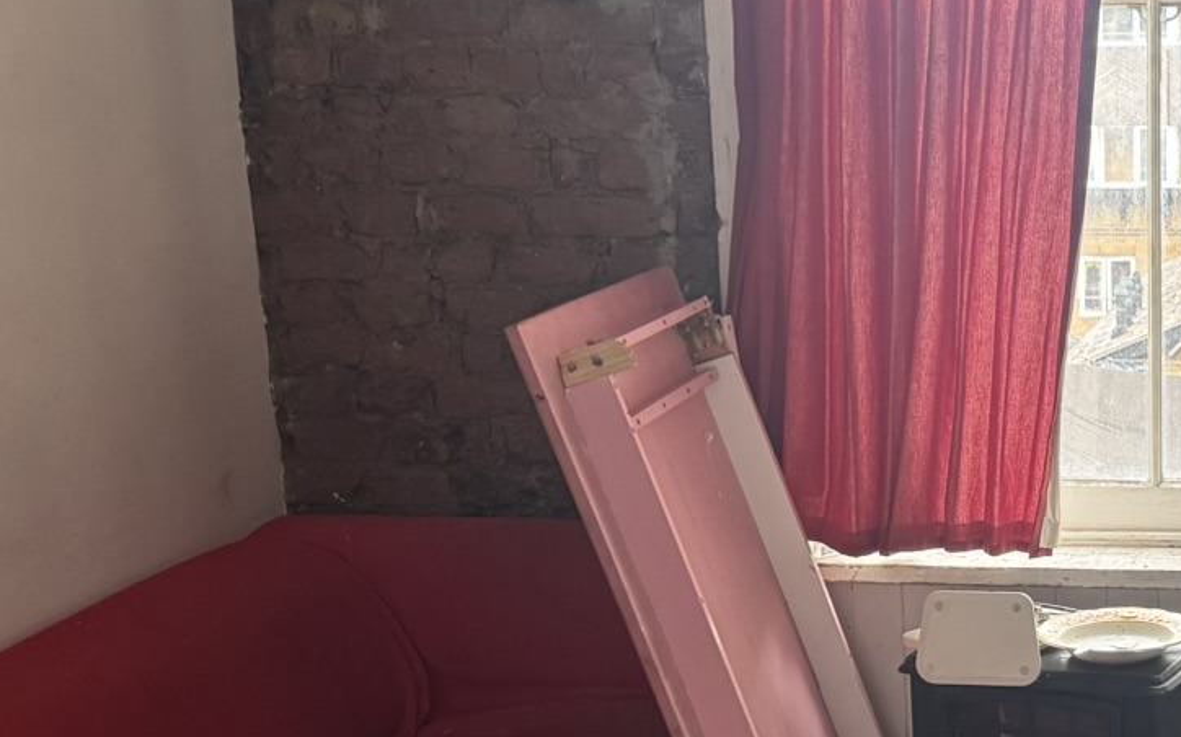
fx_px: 2317
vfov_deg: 17.9
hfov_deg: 27.4
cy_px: 608
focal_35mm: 72
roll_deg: +0.5
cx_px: 1096
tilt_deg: -12.3
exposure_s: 1/101
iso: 200
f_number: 1.78
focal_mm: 6.76
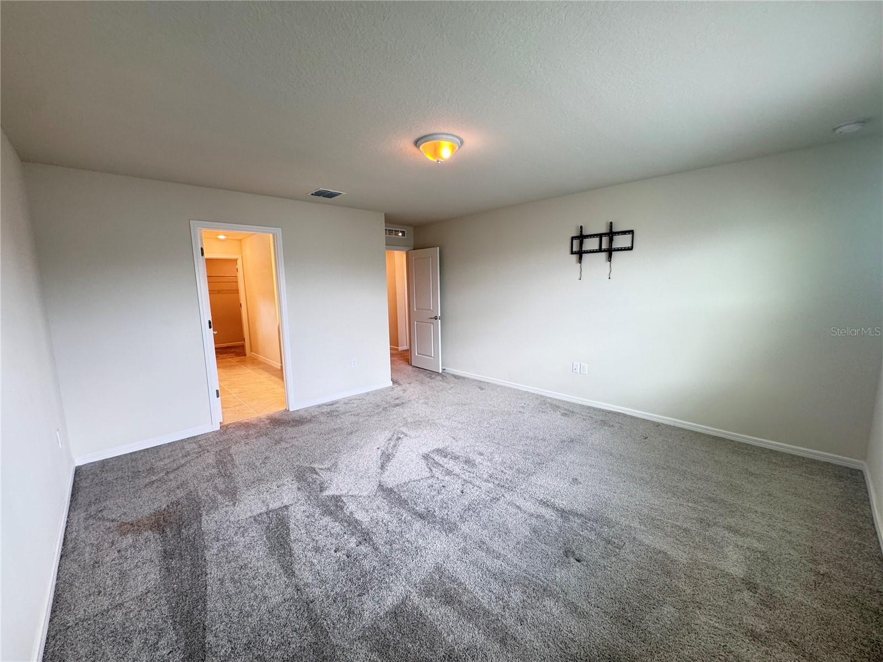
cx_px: 442
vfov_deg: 85.7
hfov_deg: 102.1
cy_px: 331
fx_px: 357
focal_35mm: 14
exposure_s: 1/60
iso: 200
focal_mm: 2.22
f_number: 2.2
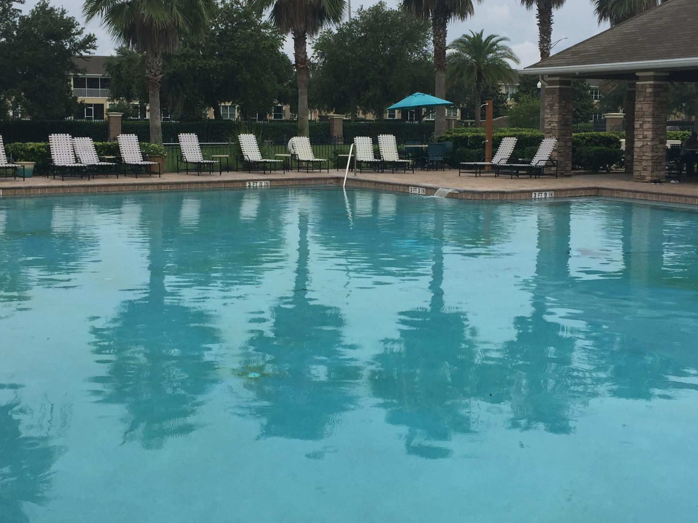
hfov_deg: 42.1
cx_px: 360
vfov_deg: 32.0
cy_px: 190
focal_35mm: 45
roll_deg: -0.9
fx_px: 907
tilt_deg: -4.9
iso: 32
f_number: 2.2
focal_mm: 4.15
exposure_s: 1/1980
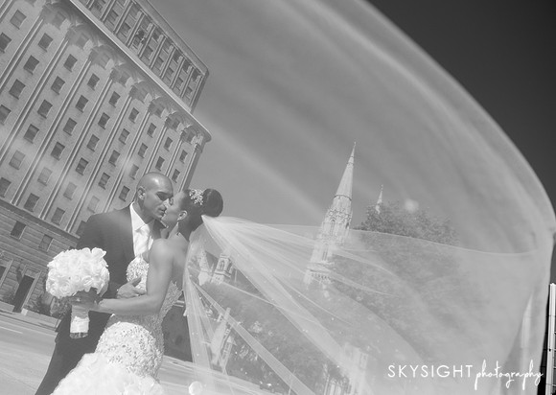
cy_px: 181
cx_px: 233
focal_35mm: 27
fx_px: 431
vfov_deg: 49.2
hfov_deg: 65.2
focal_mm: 24
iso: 400
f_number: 4.5
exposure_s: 1/4000
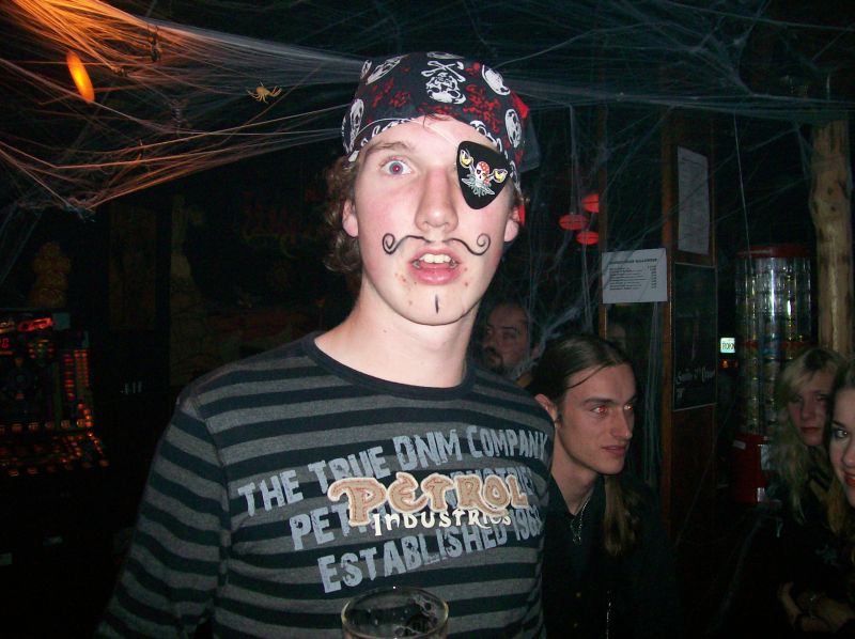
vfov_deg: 39.6
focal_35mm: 36
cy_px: 320
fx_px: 888
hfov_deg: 51.4
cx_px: 428
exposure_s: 1/64
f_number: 2.7
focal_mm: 6
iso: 140
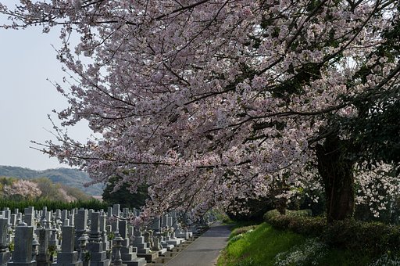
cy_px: 133
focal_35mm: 45
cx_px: 200
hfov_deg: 43.7
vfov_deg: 29.8
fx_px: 499
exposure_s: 1/250
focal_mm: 30
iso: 200
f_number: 8
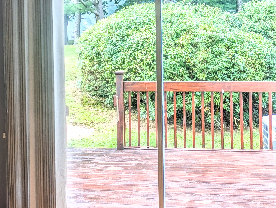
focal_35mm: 40
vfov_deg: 34.9
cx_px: 125
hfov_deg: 46.7
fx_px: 319
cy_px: 41
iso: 54
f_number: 1.7
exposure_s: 1/127
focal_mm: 2.02
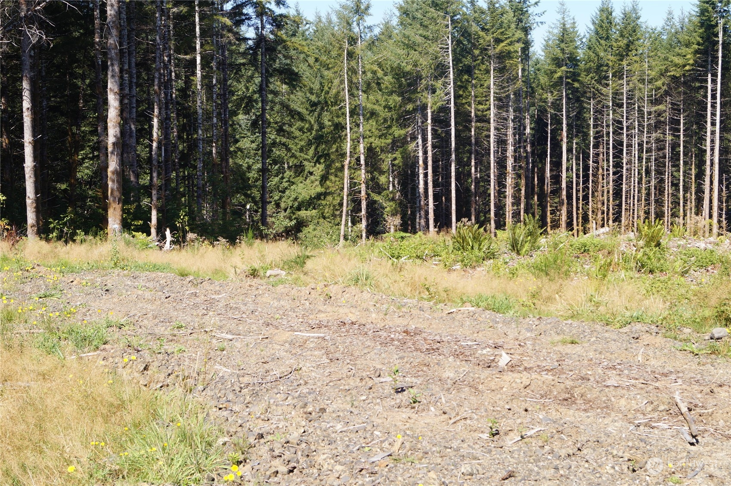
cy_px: 243
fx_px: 1065
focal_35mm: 52
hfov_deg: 37.9
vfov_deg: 25.7
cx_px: 366
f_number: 11
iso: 100
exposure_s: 1/80
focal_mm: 35
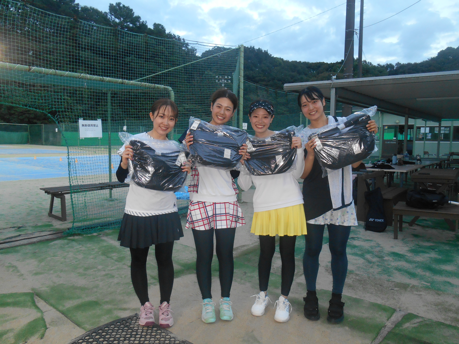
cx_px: 230
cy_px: 172
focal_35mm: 26
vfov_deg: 53.1
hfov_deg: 67.3
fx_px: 345
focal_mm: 4.7
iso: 280
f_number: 3.4
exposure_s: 1/25
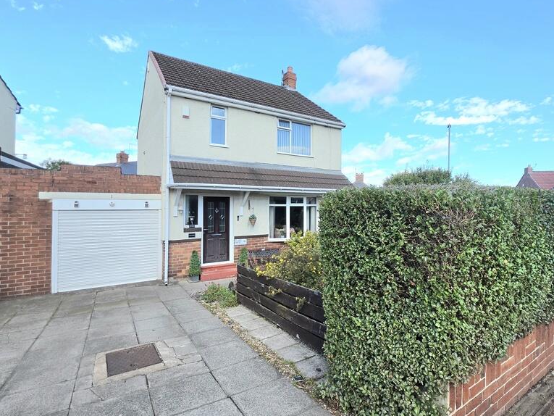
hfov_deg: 90.8
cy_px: 207
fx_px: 272
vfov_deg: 74.7
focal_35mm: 17
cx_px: 303
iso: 32
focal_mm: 2.2
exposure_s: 1/1250
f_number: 1.9
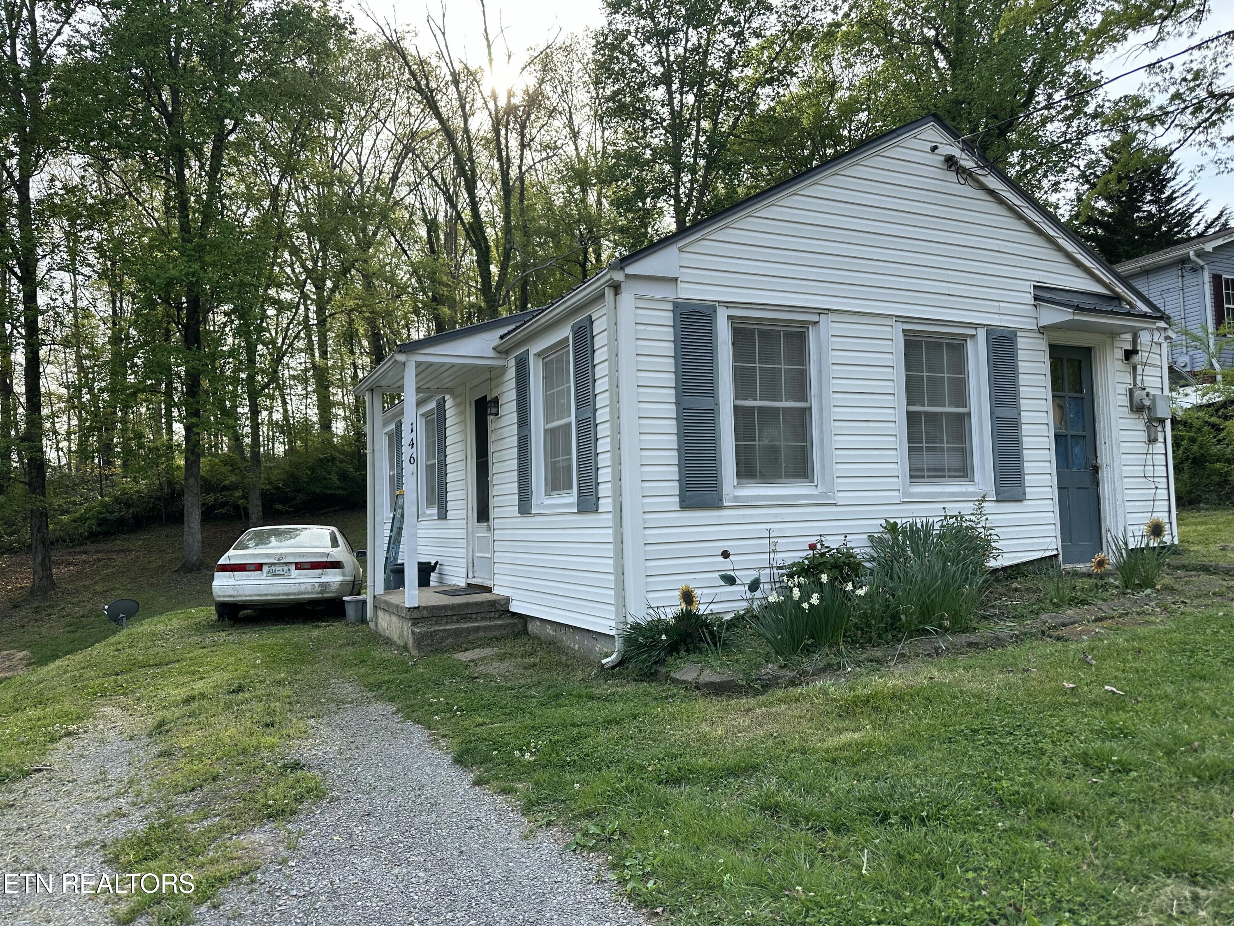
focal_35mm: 24
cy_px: 463
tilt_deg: +3.7
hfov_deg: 71.6
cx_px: 617
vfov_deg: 56.8
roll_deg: +1.1
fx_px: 856
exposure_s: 1/1212
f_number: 1.78
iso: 80
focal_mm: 6.86
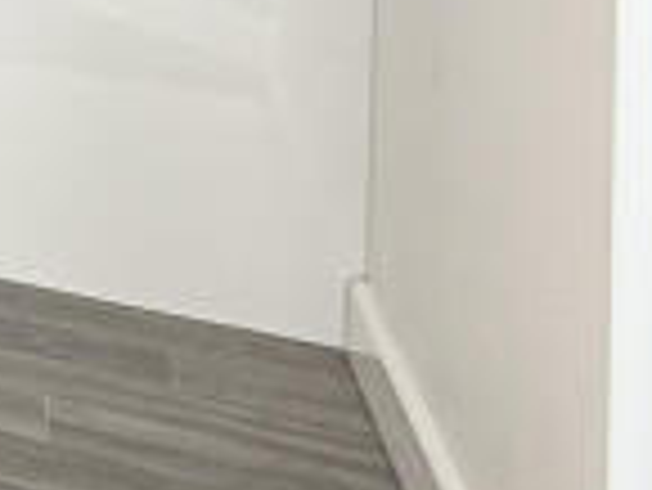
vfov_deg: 13.1
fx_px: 1866
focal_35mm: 99
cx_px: -1583
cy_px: -468
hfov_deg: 9.8
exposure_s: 1/121
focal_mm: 2.22
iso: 50
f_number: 2.2
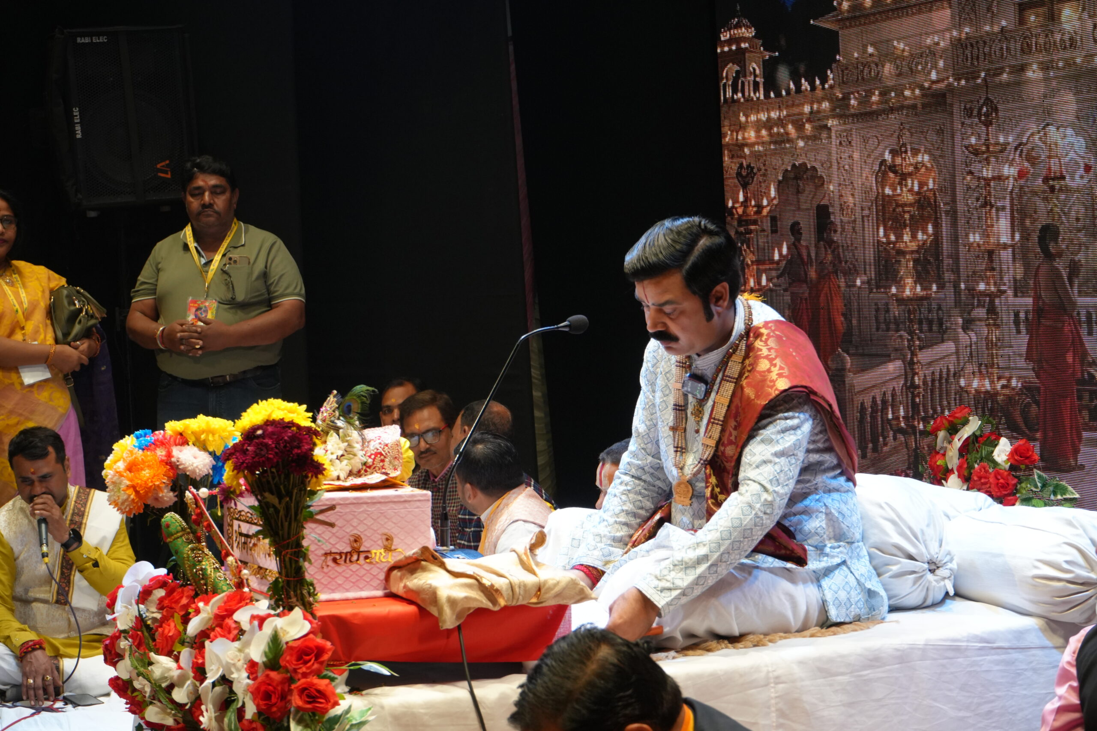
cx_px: 548
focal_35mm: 70
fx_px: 2133
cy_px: 366
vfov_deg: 19.5
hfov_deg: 28.8
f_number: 9
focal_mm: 70
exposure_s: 1/200
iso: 2500
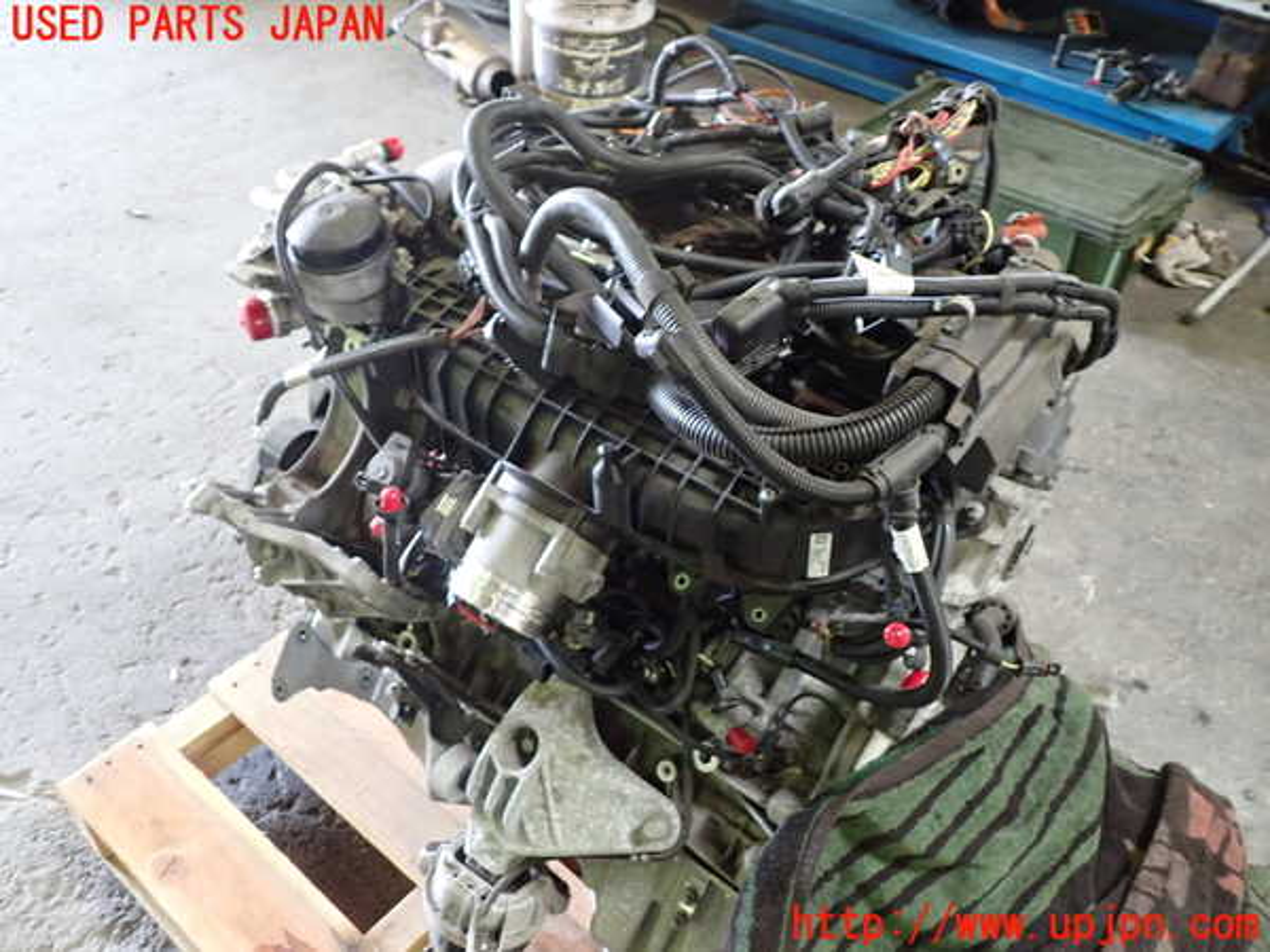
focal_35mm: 30
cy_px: 476
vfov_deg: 46.8
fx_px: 1101
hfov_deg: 60.0
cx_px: 635
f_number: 2.3
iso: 640
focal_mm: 5.4
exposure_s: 1/30
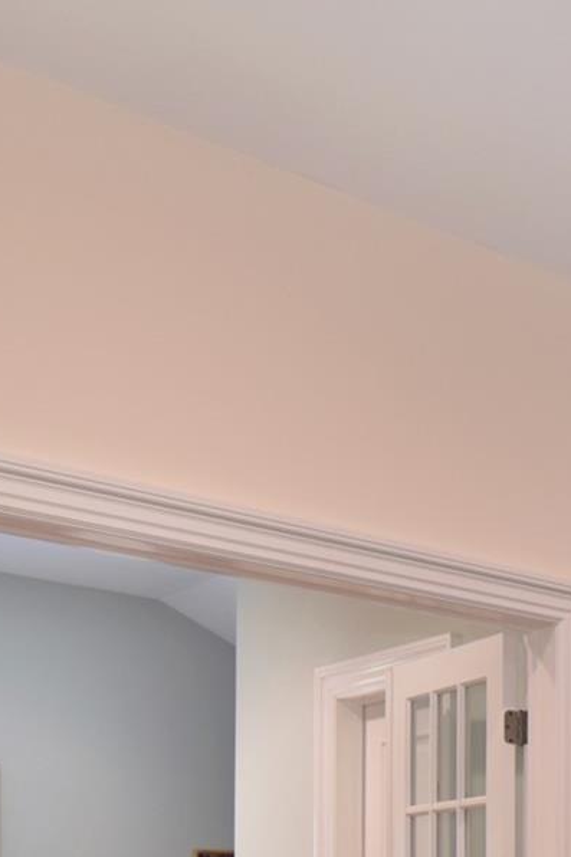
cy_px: 945
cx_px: 1084
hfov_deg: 18.0
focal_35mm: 57
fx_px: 1350
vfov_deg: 31.3
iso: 640
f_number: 8
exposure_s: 1/30
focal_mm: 11
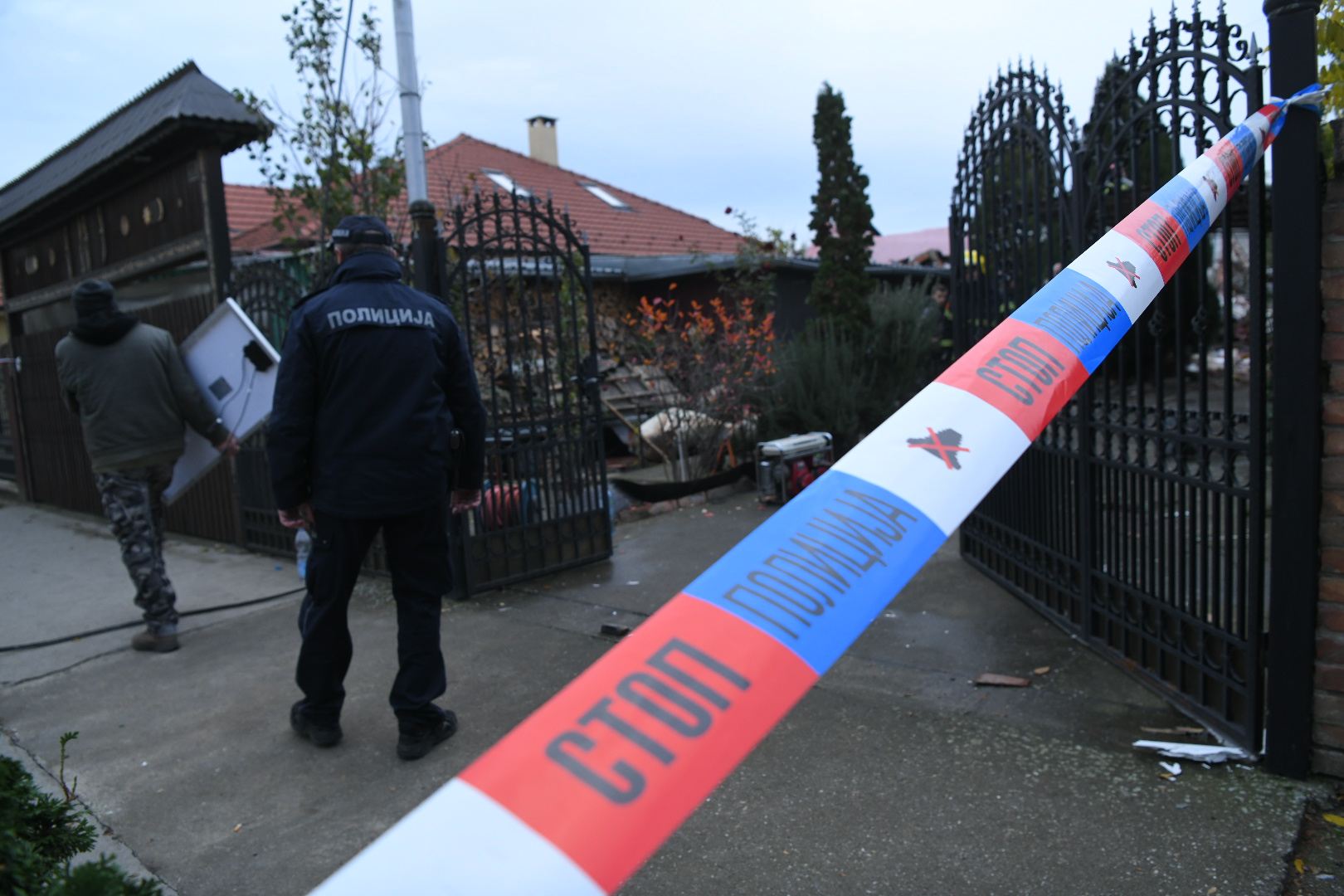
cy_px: 448
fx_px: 896
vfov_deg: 53.1
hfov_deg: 73.7
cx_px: 672
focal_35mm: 24
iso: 800
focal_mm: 24
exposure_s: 1/500
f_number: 4
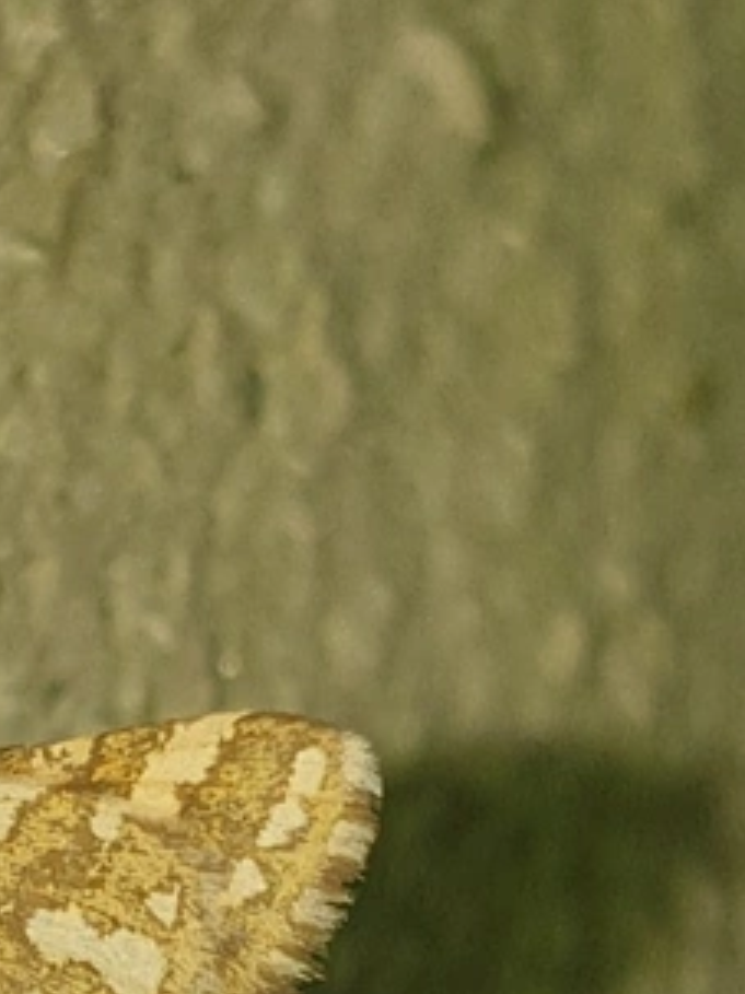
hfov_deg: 25.3
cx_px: 0
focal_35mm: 55
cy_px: 938
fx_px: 1579
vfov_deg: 32.7
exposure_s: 1/1139
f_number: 2.4
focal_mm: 4.3
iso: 50
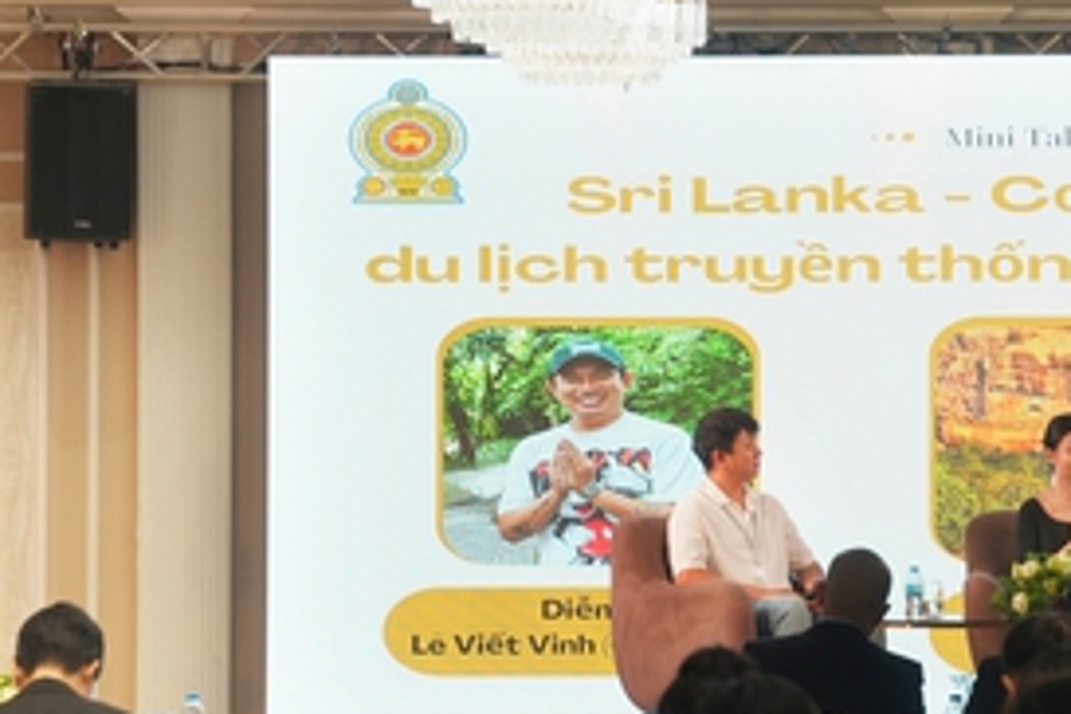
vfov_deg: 7.9
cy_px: 280
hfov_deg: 11.8
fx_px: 5140
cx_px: 965
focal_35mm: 173
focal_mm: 67.7
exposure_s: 1/160
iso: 500
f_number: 2.8
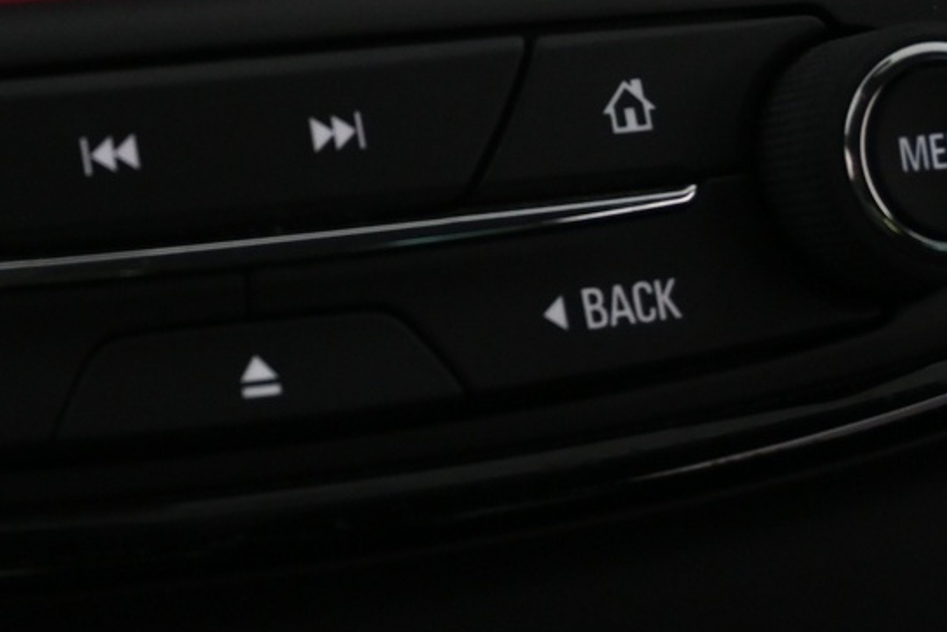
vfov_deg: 10.7
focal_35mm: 125
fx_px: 3289
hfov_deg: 16.0
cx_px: -71
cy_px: -212
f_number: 4.5
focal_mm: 28
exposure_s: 1/50
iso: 1250
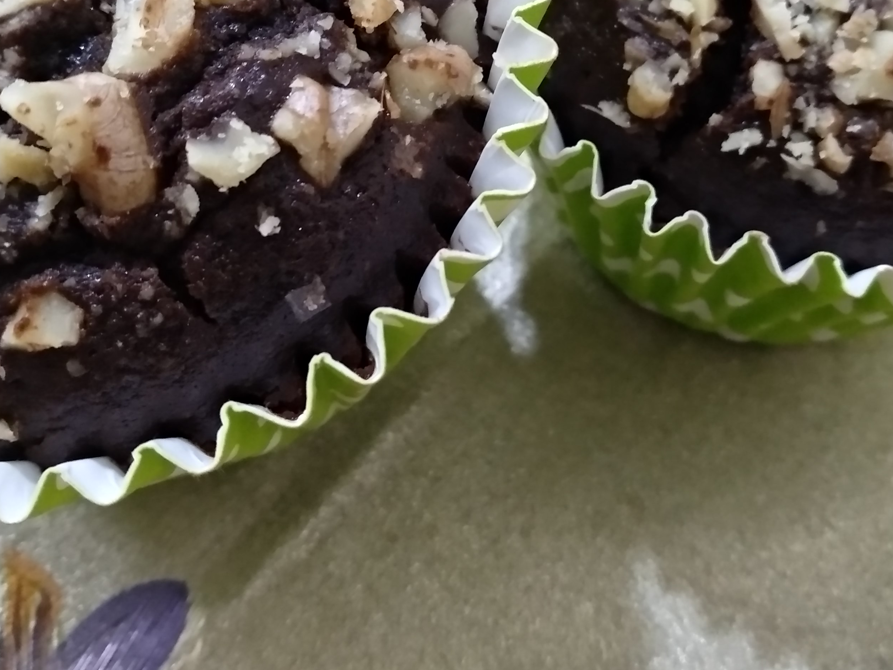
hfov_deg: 52.6
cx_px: 456
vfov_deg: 39.6
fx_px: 903
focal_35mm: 35
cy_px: 171
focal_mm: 3.81
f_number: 2.2
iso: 1000
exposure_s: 1/20
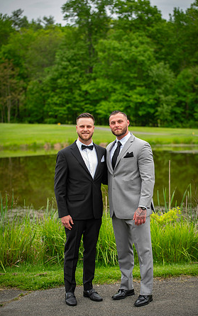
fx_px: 621
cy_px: 157
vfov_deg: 28.6
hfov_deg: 18.1
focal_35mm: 72
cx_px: 104
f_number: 2.8
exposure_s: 1/250
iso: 64
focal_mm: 70
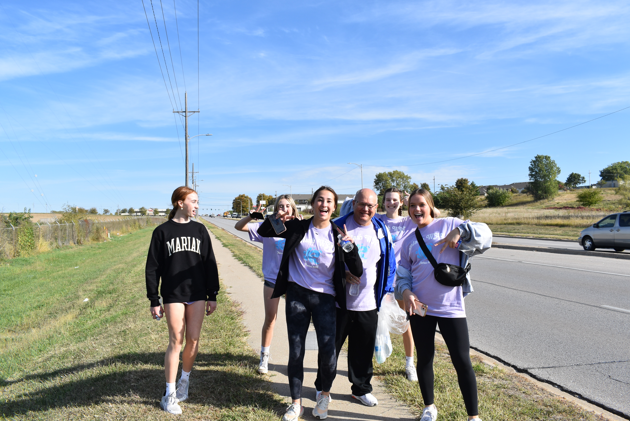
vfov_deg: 43.6
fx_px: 525
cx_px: 315
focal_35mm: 30
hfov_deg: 61.9
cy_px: 210
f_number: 10
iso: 200
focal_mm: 20
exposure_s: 1/400
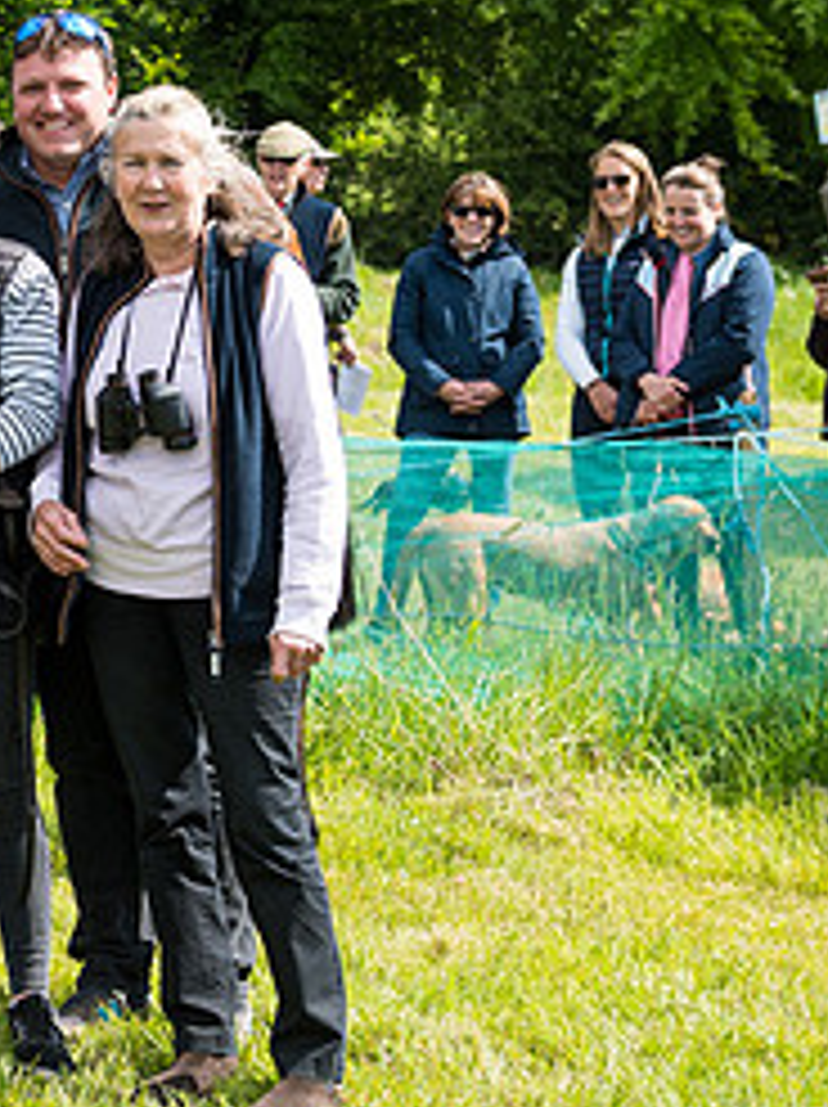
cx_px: -293
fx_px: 3802
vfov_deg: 16.5
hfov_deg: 12.0
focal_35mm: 119
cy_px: 387
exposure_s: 1/2000
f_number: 4
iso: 400
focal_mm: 45
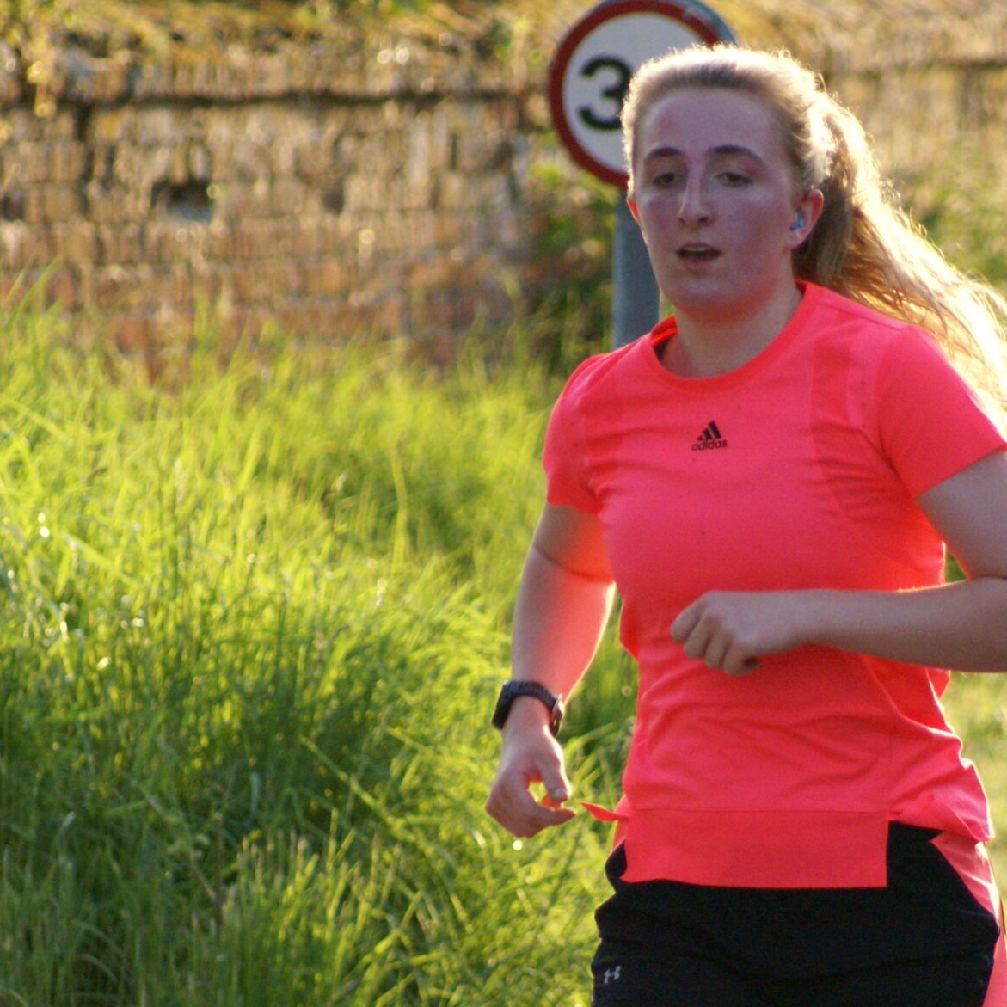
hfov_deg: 3.1
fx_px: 18365
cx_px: 703
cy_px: 818
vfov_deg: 3.1
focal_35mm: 558
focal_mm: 200
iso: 800
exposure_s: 1/500
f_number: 5.6
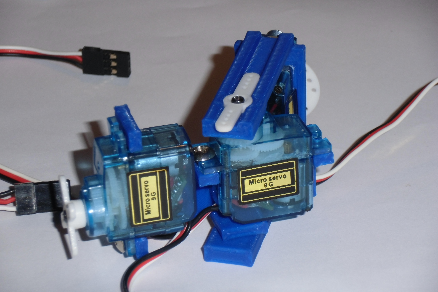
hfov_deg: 15.9
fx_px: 1569
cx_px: 218
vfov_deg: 10.6
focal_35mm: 129
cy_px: 161
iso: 64
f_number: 5.5
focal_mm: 21.79
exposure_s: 1/60
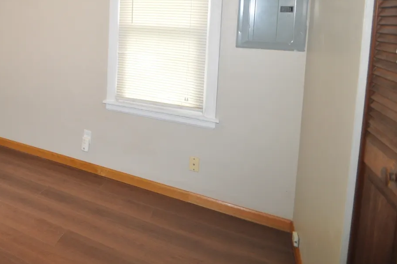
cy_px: 36
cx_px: 53
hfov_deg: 59.2
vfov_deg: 44.3
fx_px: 297
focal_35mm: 27
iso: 560
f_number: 4
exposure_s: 1/60
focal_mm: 10
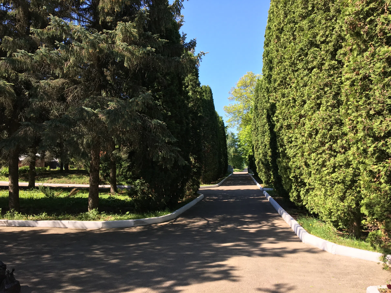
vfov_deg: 48.2
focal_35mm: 29
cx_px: 196
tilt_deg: +5.2
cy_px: 146
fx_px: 328
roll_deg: +2.0
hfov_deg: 61.7
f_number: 2.2
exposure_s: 1/534
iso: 25
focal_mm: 4.15
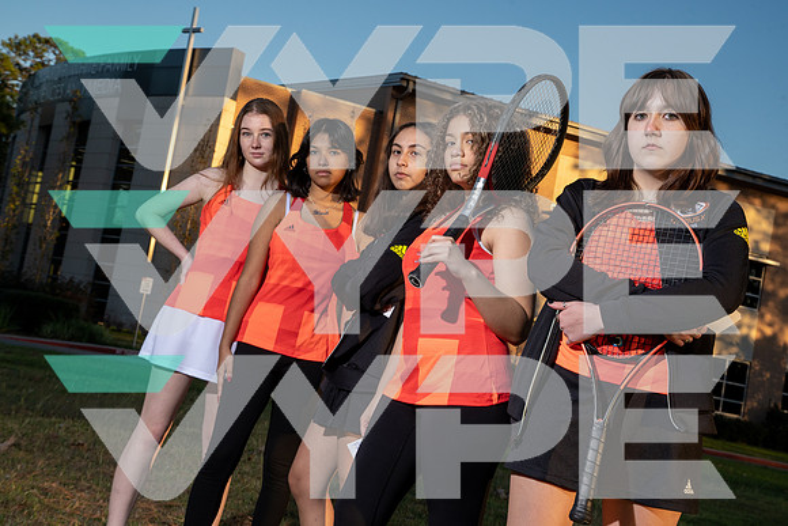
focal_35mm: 53
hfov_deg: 37.5
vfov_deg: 25.5
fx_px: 1160
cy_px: 263
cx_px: 394
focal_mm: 53
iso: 400
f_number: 11
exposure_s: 1/250
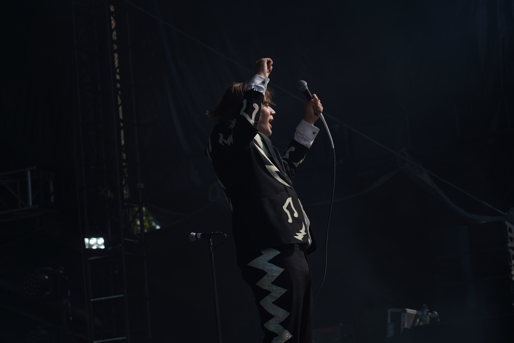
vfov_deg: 13.0
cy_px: 172
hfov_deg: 19.5
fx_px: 1499
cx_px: 257
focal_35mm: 105
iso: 100
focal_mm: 105
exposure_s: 1/500
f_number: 8
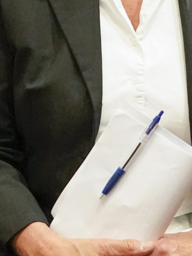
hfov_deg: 9.1
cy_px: 49
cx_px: 96
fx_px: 1205
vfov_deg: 12.1
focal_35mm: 163
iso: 6400
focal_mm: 36
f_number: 4
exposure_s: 1/200
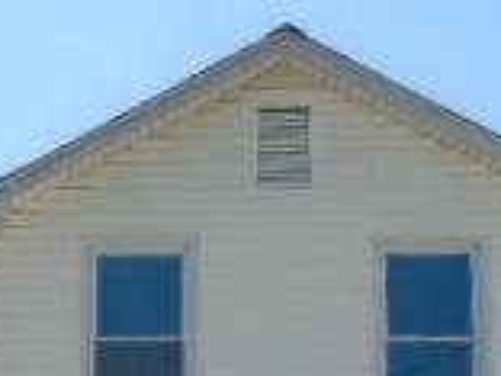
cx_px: 55
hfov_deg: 18.1
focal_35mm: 107
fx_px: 1549
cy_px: 643
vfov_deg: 12.8
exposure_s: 1/800
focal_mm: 4.6
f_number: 3.2
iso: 100
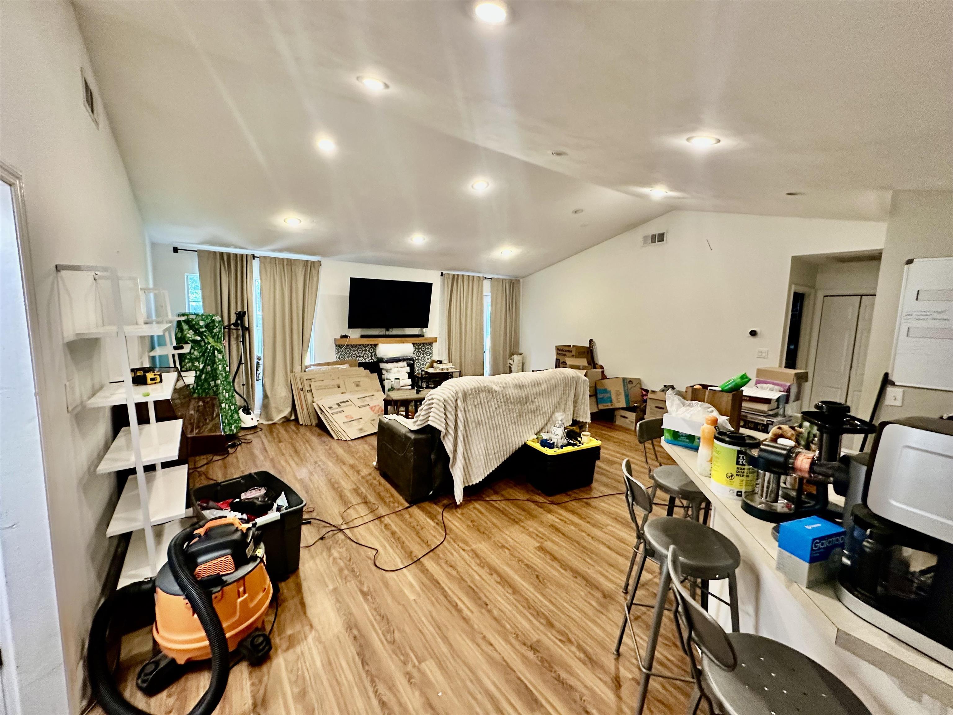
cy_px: 358
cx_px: 476
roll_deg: -1.6
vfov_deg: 85.7
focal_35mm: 14
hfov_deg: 102.1
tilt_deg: -5.6
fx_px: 385
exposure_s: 1/60
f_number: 2.2
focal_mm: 2.22
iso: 500
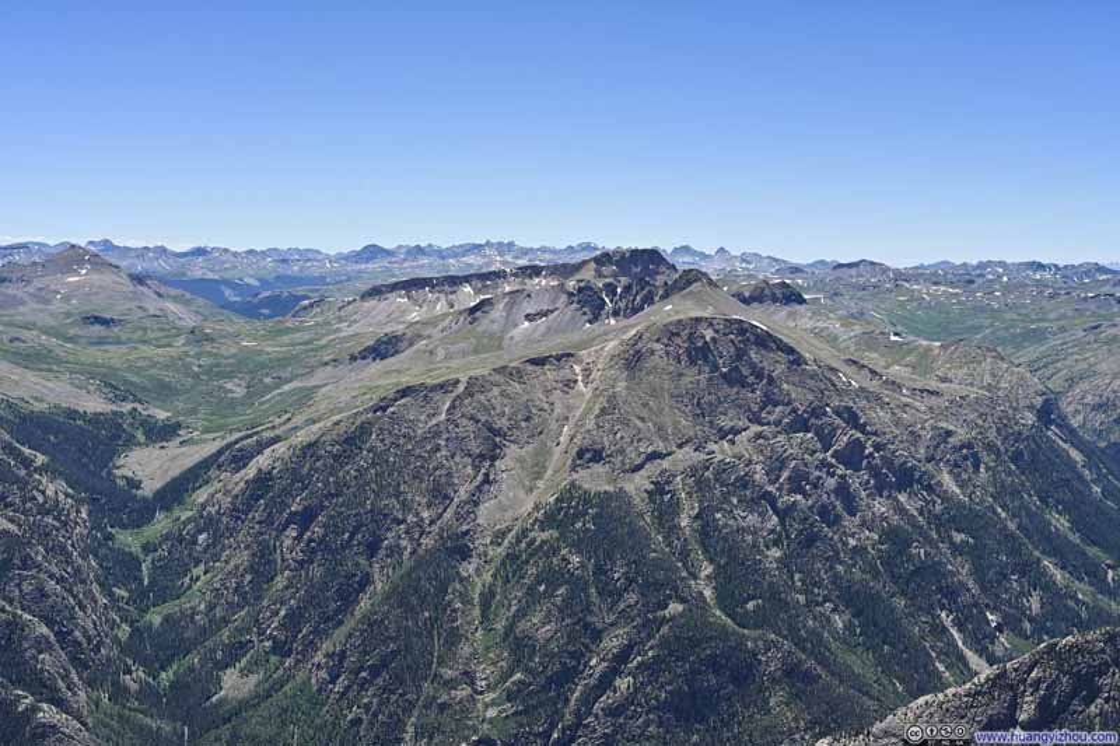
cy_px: 373
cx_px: 560
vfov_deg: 29.9
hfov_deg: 43.6
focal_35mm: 45
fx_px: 1400
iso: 64
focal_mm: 45
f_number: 6.3
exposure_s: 1/400
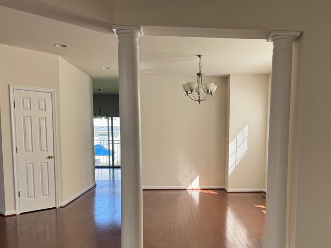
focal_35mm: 34
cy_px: 167
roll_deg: -0.9
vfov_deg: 41.2
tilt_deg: -5.4
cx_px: 205
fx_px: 325
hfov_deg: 53.4
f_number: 1.78
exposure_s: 1/192
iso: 64
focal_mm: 6.76
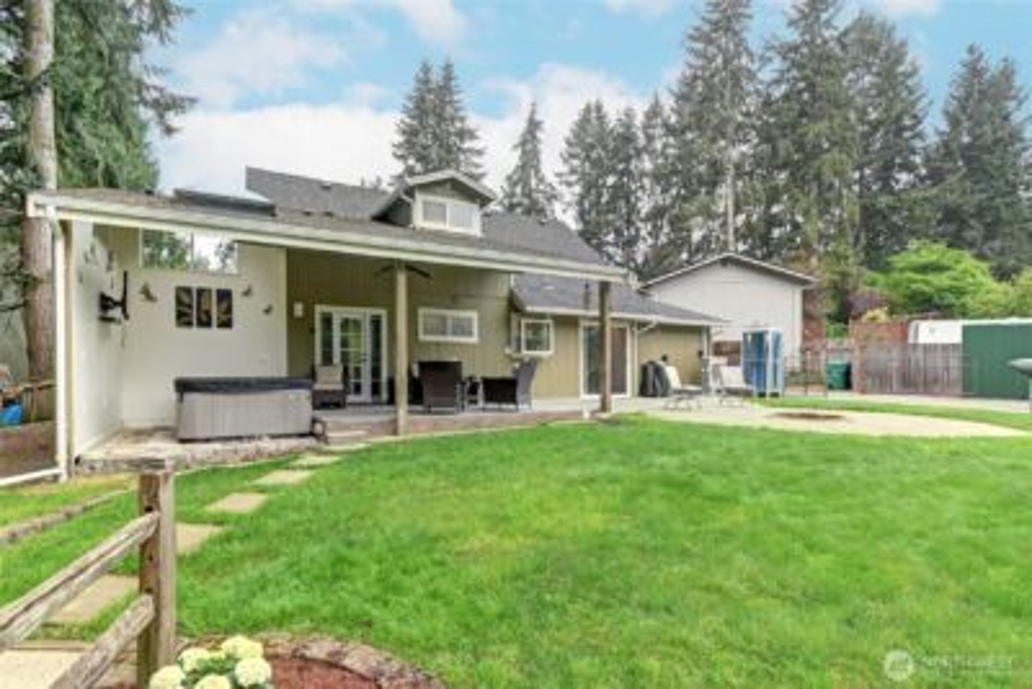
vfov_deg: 77.4
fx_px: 430
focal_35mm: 15
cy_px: 344
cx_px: 516
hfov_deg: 100.4
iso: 500
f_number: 11
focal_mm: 10
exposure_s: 1/5
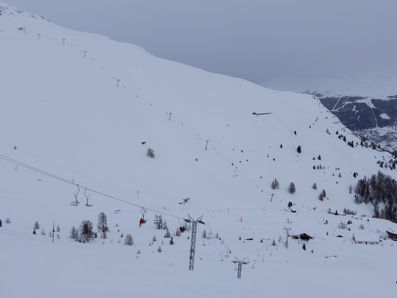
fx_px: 413
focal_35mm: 36
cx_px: 218
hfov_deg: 51.3
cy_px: 124
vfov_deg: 39.6
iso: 80
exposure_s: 1/1250
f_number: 3.4
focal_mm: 4.3
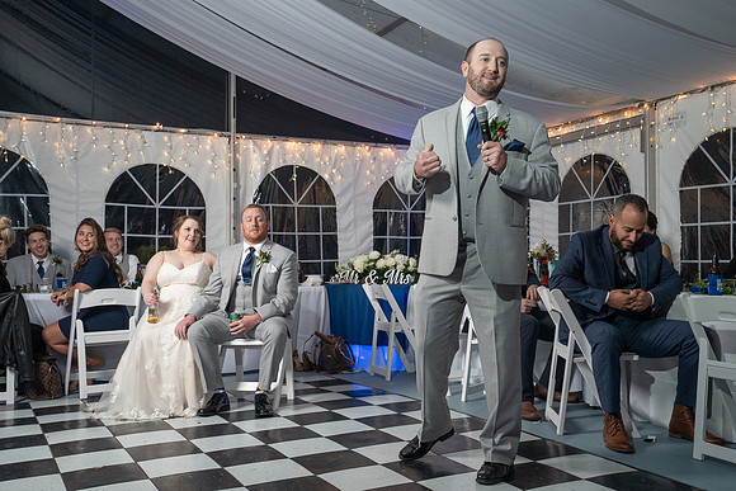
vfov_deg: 35.4
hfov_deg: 51.1
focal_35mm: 38
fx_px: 769
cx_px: 387
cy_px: 252
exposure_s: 1/250
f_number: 5.6
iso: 2000
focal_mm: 35
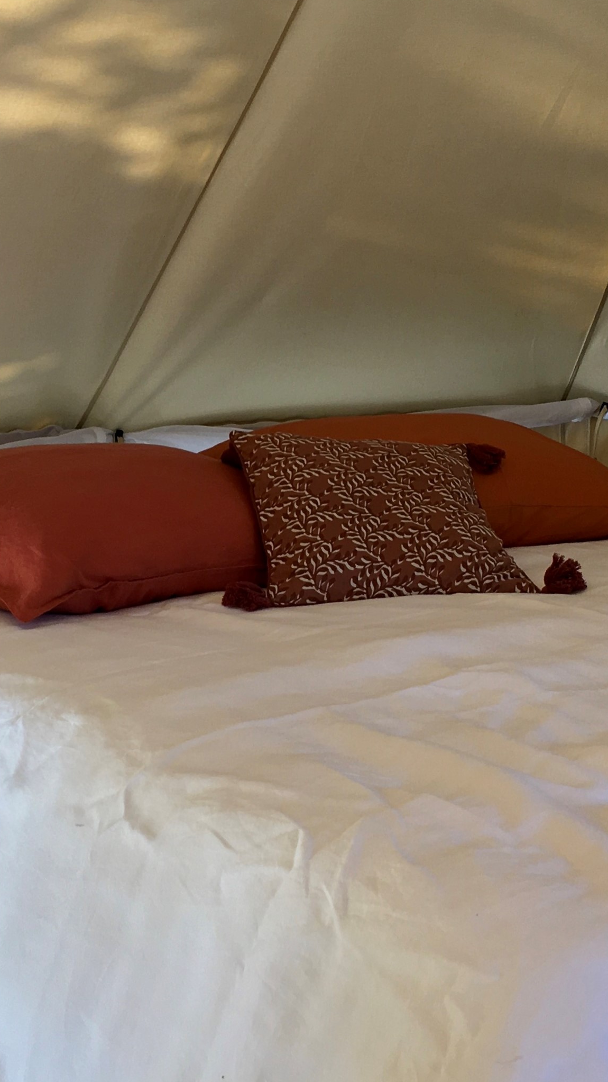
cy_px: 521
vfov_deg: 39.2
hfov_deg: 22.4
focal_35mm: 53
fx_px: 1519
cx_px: 138
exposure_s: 1/100
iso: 25
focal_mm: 4.15
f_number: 2.2
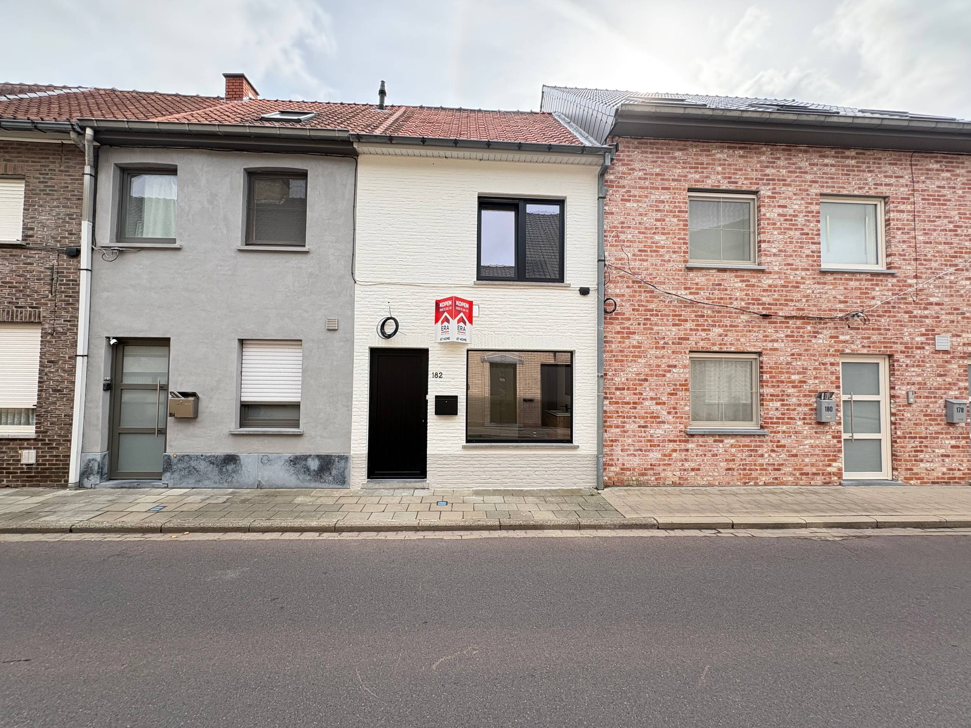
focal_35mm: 14
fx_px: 393
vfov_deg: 85.7
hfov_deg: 102.1
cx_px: 486
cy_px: 364
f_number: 2.2
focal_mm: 2.22
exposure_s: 1/552
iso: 40
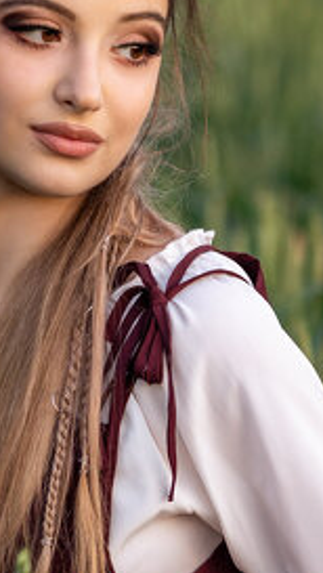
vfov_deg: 5.5
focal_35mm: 391
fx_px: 5941
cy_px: 436
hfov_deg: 3.1
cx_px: 310
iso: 250
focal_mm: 85
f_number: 2.2
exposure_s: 1/200
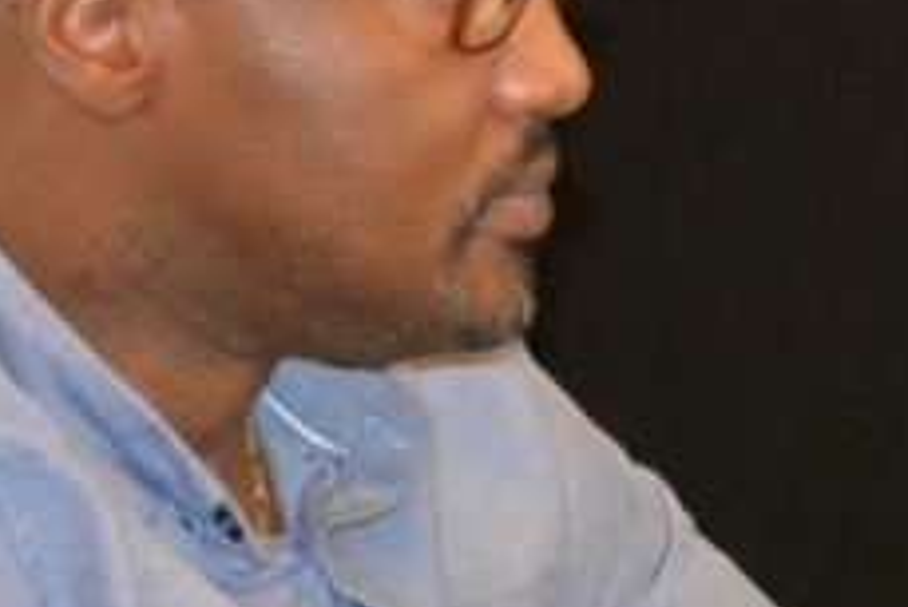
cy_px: 726
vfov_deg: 3.4
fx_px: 10246
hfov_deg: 5.0
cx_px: 1332
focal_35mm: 406
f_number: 5.3
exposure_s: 1/60
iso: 2500
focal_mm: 62
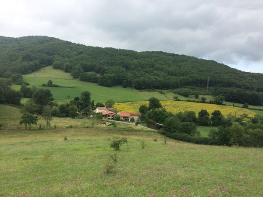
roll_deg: -3.0
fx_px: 220
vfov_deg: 48.2
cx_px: 132
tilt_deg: -5.6
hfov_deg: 61.7
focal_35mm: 29
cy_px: 98
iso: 32
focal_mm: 4.15
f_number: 2.2
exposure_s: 1/1026
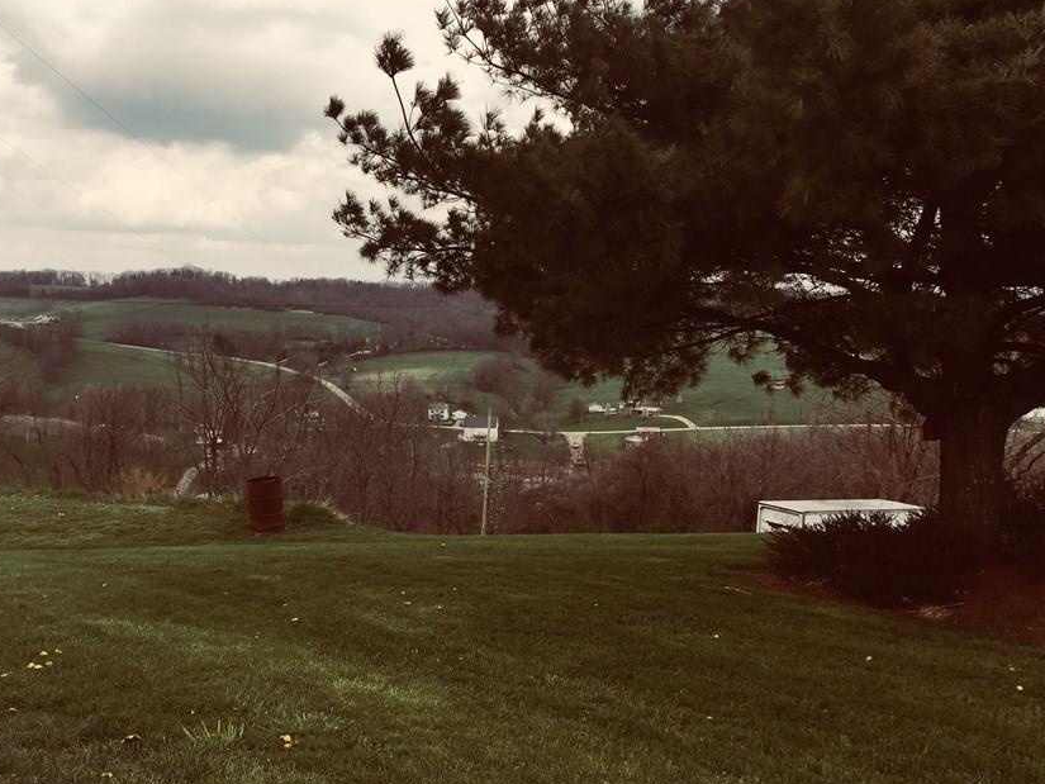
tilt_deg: -8.9
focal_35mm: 36
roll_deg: -0.9
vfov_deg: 39.6
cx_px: 467
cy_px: 453
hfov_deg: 51.3
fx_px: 1087
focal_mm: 4.15
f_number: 2.2
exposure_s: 1/1199
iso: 32
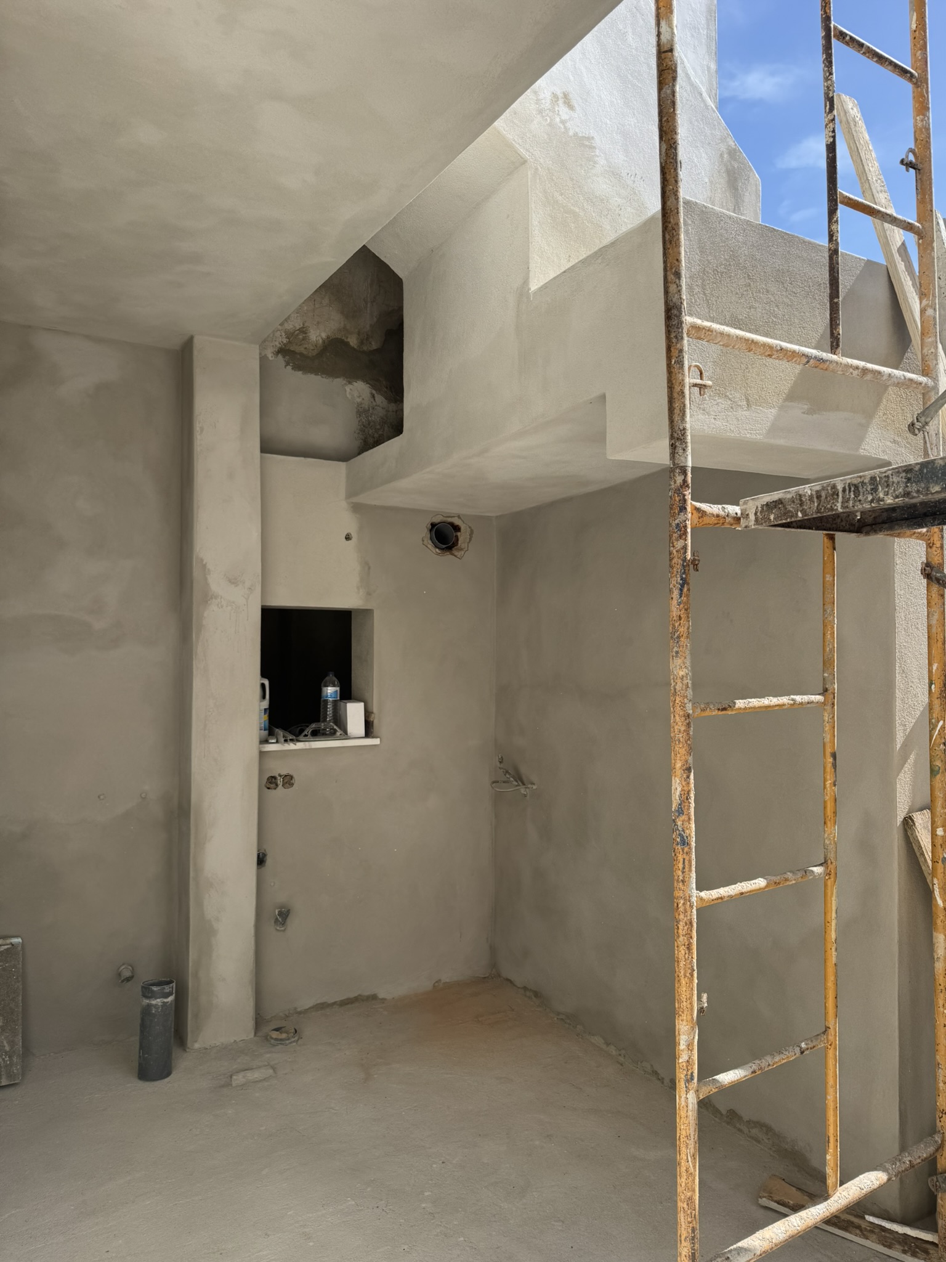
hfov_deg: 56.8
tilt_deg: +1.2
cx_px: 473
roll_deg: +0.0
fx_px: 875
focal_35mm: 24
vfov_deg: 71.6
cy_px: 631
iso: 80
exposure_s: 1/1721
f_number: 1.78
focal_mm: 6.76
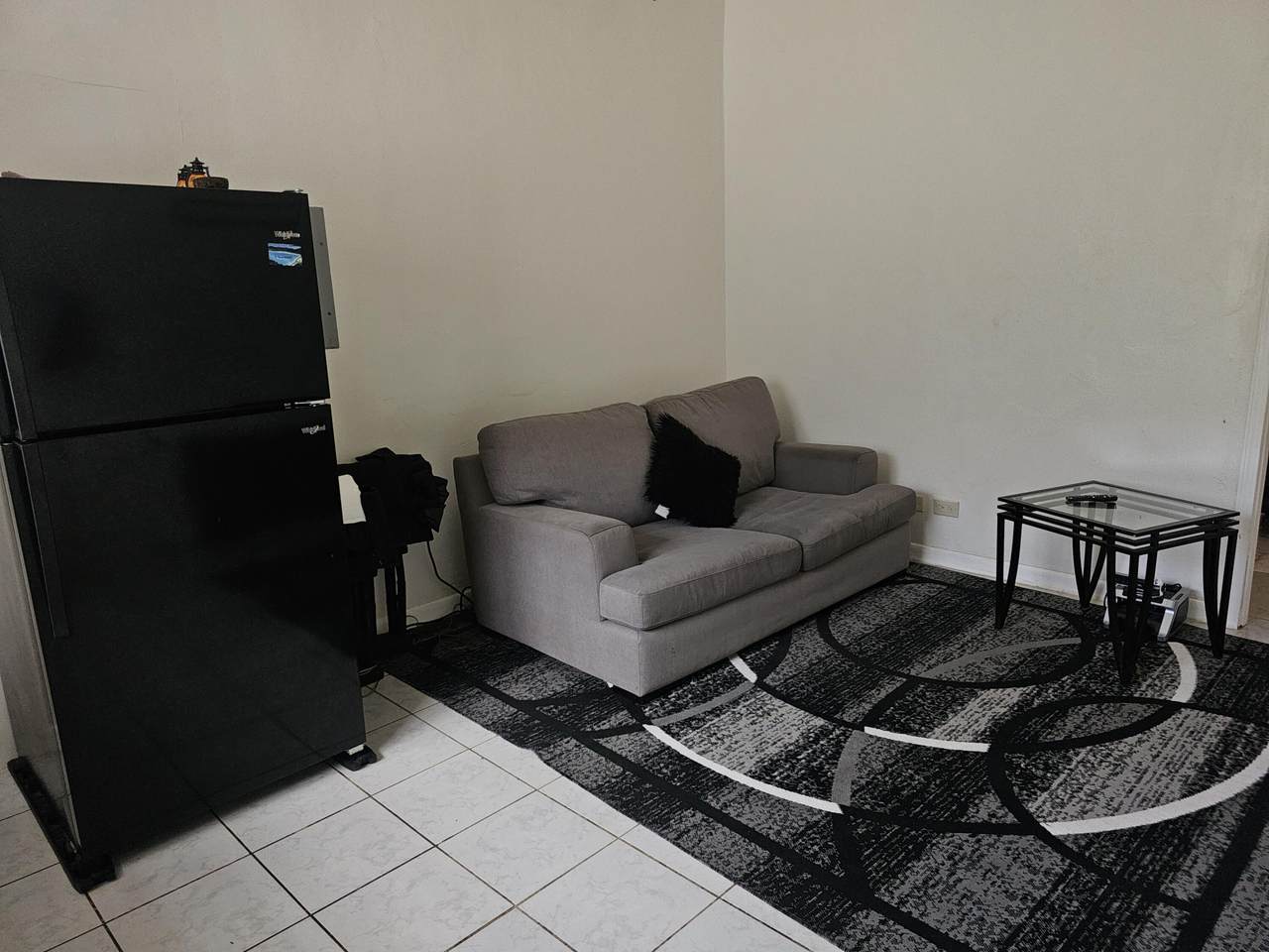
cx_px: 634
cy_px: 476
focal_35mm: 23
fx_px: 843
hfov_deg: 73.9
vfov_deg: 58.9
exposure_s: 1/30
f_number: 1.7
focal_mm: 6.3
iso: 100
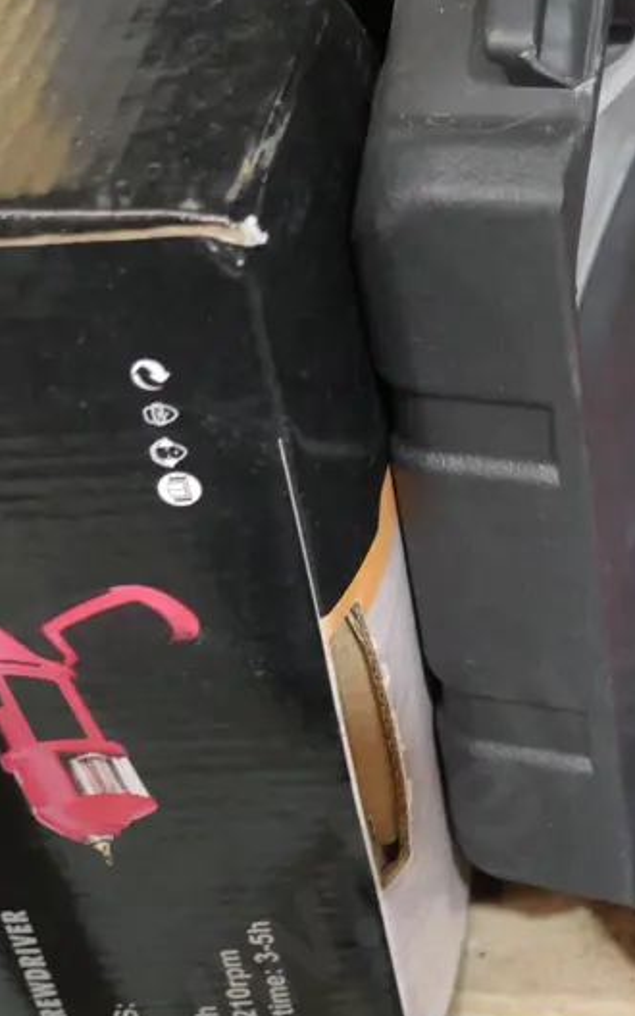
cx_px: 799
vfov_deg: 27.8
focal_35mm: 74
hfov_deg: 16.7
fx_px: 2049
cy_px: 569
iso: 2000
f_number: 4
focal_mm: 18
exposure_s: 1/60
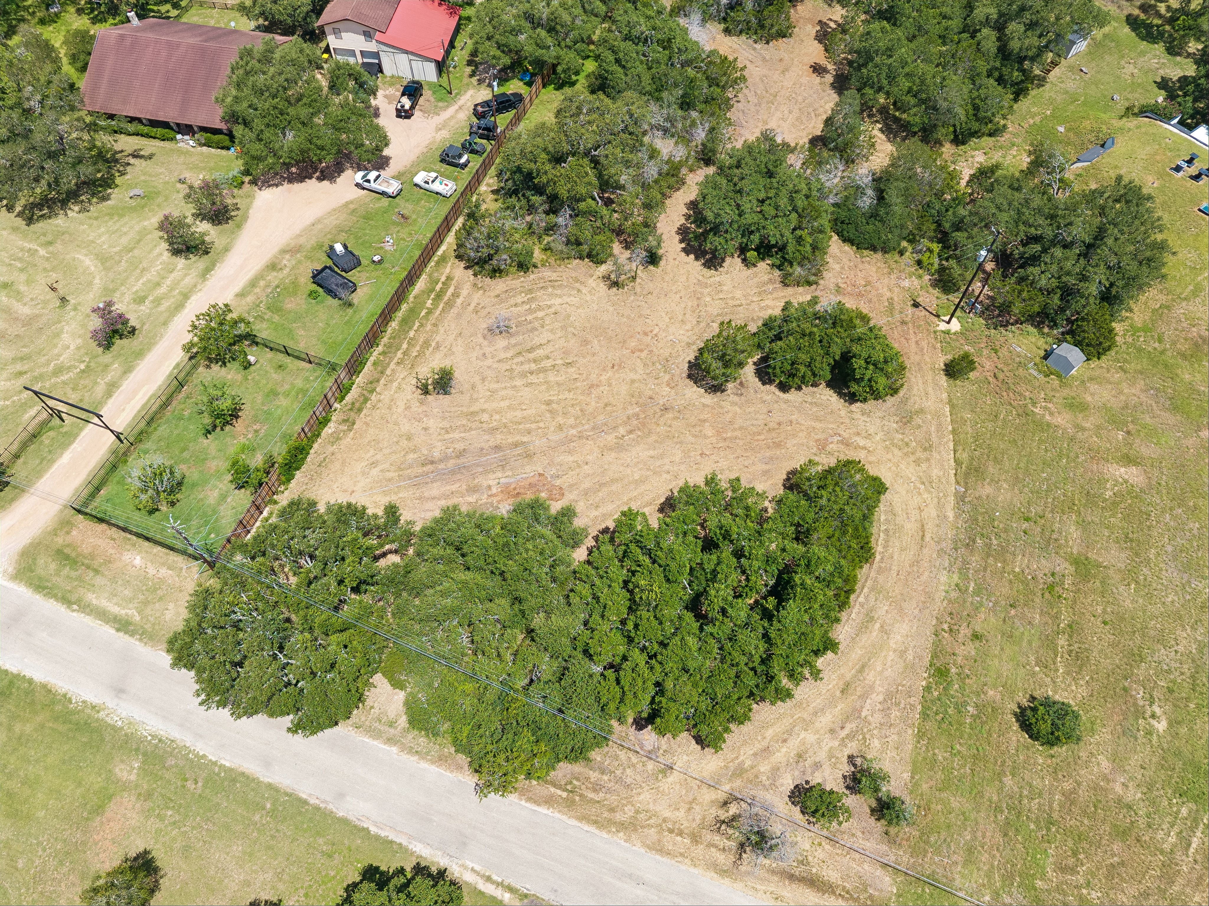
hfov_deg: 71.6
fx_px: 838
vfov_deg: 56.8
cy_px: 453
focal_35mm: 24
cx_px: 604
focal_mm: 8.7
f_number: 1.8
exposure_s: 1/3000
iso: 100
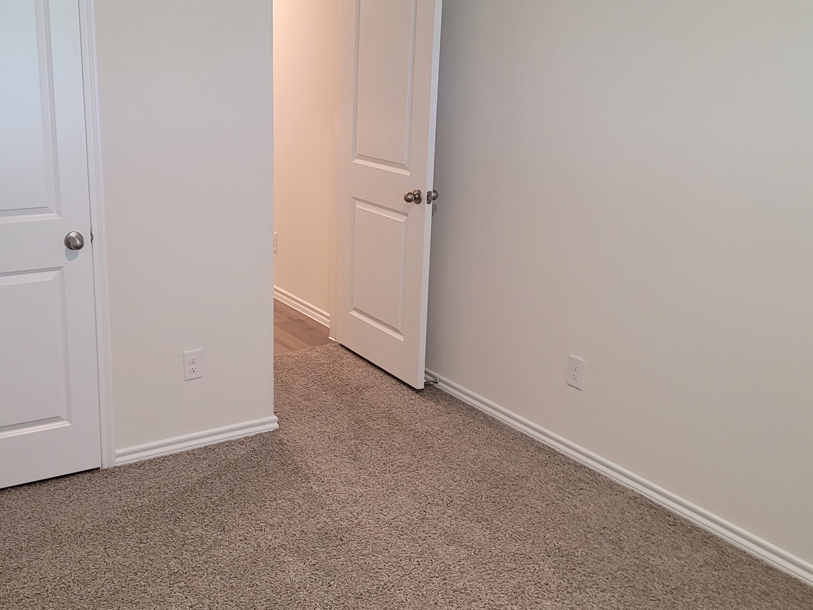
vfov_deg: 37.6
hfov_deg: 47.9
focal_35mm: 38
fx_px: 893
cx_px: 250
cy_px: 255
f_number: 1.8
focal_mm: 7
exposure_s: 1/60
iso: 250
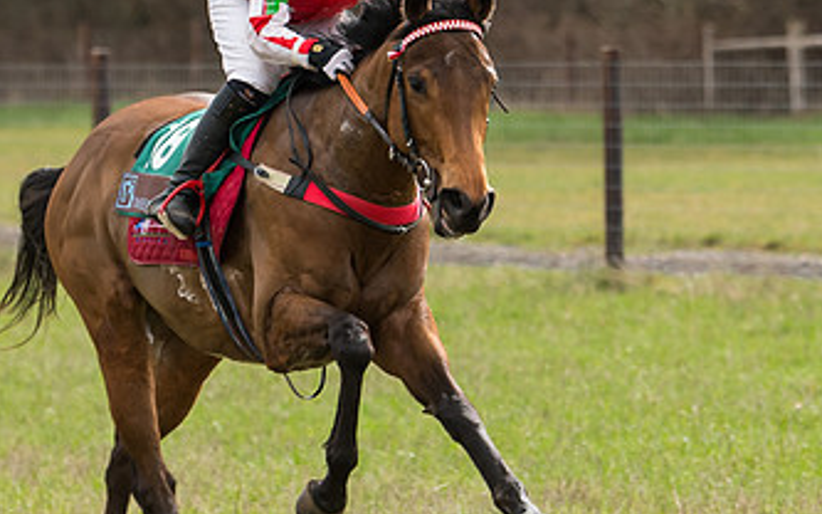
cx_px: 323
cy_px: 276
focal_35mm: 503
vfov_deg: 2.6
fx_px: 11266
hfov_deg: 4.2
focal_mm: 135
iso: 250
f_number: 4
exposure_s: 1/800
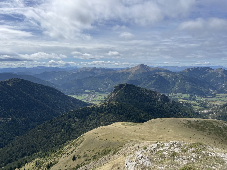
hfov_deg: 67.3
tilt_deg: -5.8
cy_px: 85
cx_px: 114
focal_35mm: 26
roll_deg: +0.9
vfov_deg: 53.1
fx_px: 170
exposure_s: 1/6897
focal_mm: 4.2
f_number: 1.6
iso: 32
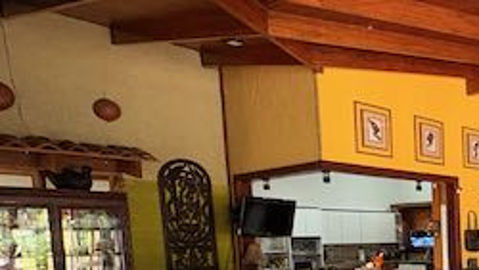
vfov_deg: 28.5
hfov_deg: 38.8
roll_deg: +1.4
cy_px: 274
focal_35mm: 39
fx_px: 496
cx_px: 567
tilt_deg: -3.7
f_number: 2.2
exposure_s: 1/60
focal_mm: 2.22
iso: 500
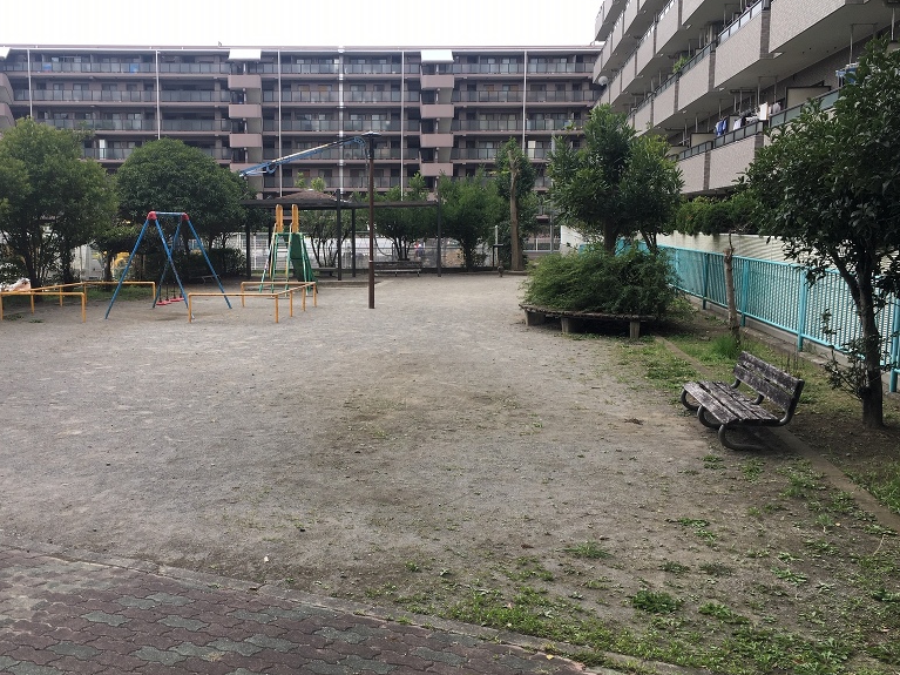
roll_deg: -0.4
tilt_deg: -6.3
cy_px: 329
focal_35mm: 36
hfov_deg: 51.0
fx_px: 936
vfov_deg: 39.6
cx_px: 351
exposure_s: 1/126
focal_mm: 4.15
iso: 25
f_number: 2.2
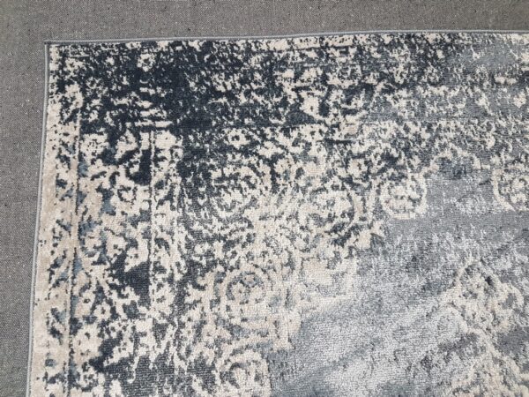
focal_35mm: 26
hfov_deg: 67.3
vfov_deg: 53.1
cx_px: 264
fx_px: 397
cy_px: 198
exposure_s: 1/50
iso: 80
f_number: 1.7
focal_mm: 4.2
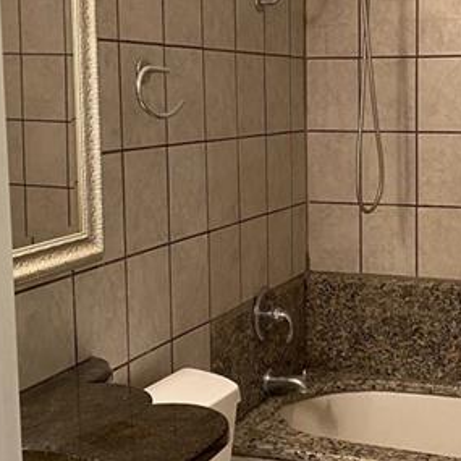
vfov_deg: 27.6
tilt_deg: -5.3
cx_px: 364
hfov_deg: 27.2
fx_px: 934
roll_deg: +0.6
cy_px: 180
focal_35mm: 62
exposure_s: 1/60
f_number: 1.8
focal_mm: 4.25
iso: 320
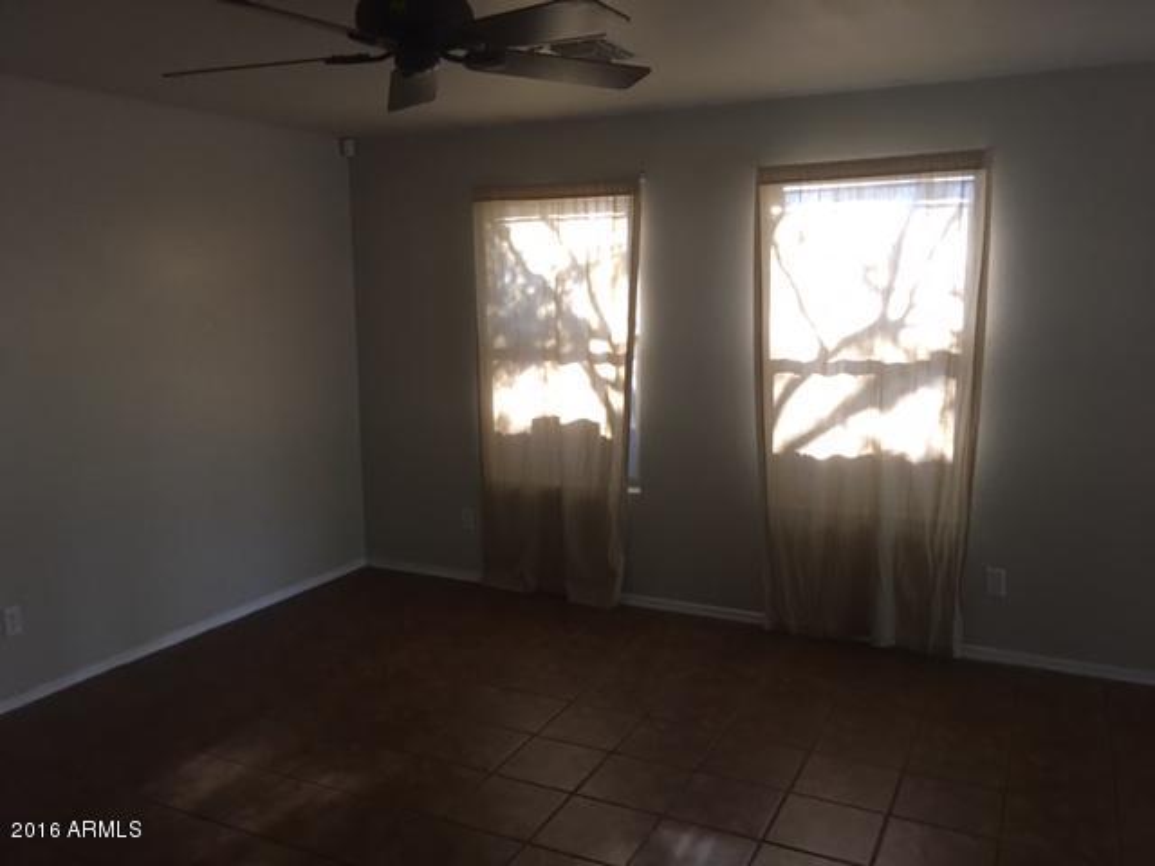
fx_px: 968
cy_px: 433
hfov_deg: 61.7
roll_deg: -1.4
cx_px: 578
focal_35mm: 29
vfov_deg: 48.2
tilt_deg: -10.2
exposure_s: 1/15
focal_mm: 4.15
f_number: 2.2
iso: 50
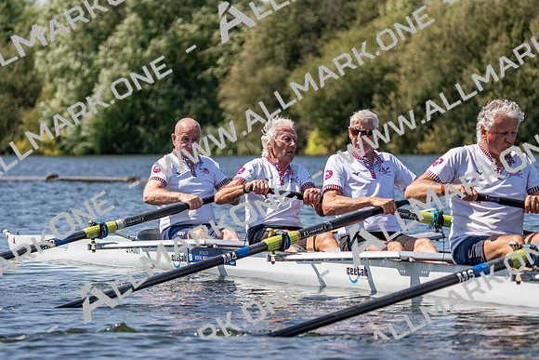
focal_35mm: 200
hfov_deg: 10.3
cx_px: 270
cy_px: 180
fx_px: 2995
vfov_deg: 6.9
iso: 250
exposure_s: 1/2000
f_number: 5.6
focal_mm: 200
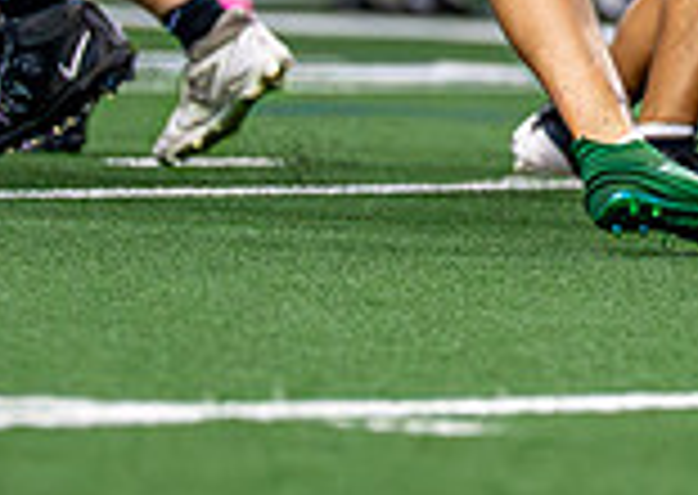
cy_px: -79
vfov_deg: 1.2
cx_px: 1045
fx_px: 23282
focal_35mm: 1177
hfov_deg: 1.7
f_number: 2.8
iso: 5000
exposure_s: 1/2000
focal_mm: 200
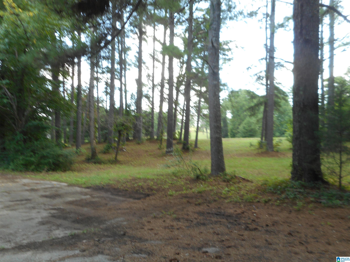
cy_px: 131
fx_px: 253
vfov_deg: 54.9
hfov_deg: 69.4
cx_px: 175
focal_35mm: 25
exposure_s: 1/40
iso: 80
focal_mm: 4.5
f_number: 3.7
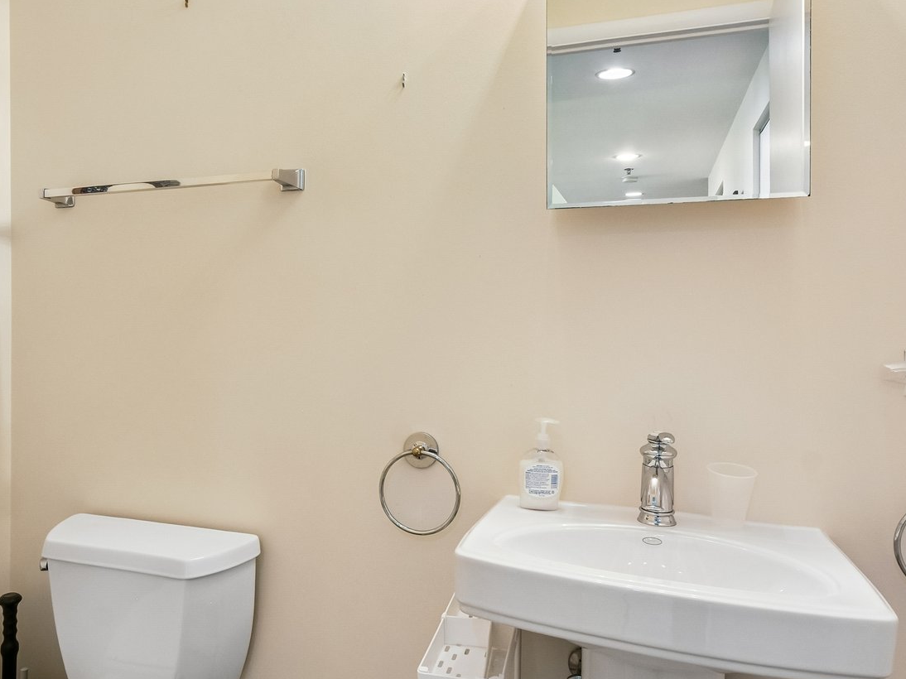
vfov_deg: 51.3
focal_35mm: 27
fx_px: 707
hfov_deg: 64.4
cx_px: 343
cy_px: 337
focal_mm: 10
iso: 400
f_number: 8
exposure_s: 1/25
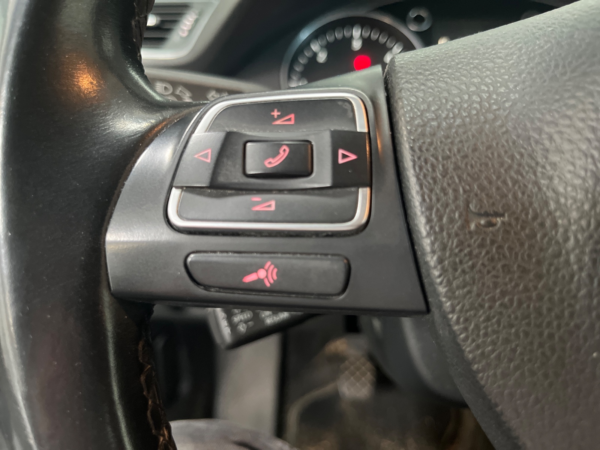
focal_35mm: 26
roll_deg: -0.1
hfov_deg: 67.3
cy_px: 225
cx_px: 300
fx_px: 451
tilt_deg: -24.7
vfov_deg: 53.1
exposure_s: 1/33
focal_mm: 5.1
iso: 500
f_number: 1.6
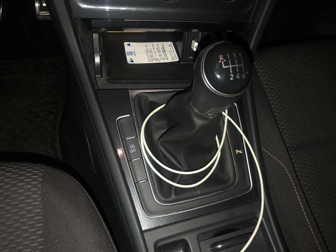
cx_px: 168
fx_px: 272
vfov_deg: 49.7
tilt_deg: -55.6
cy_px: 126
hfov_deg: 63.4
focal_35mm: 28
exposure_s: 1/19
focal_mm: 3.99
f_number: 1.8
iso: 32
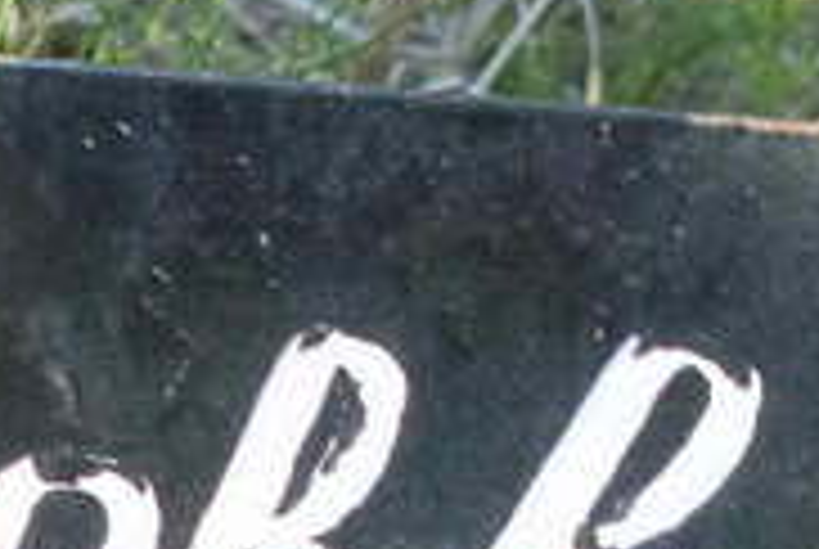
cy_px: 1066
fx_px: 2598
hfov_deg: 16.8
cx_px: -279
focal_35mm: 114
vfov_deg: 11.1
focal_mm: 4.76
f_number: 1.69
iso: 114
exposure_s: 1/612
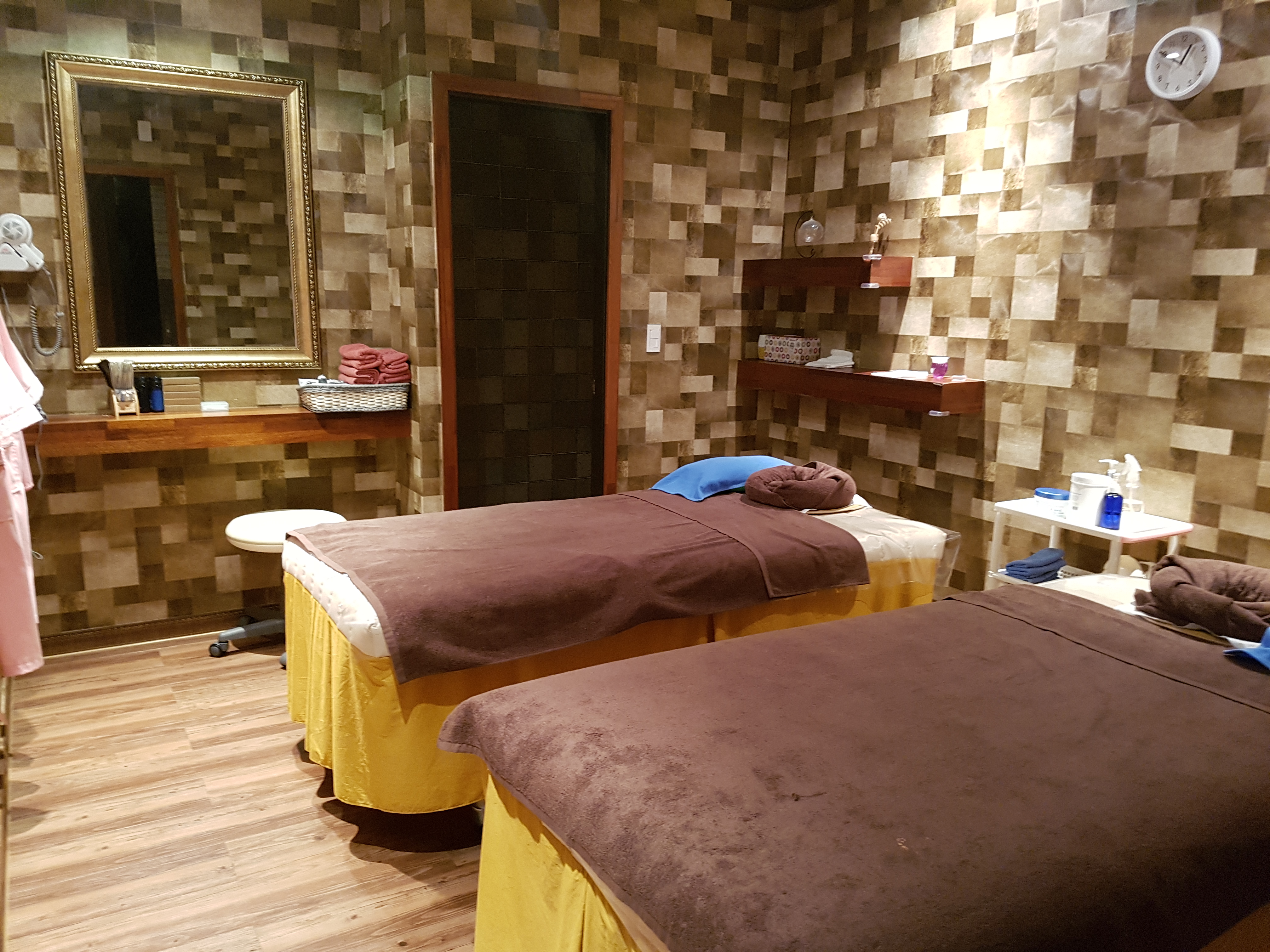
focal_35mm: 26
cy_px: 476
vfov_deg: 53.1
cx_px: 635
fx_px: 954
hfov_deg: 67.3
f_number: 1.7
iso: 200
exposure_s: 1/11
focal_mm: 4.2
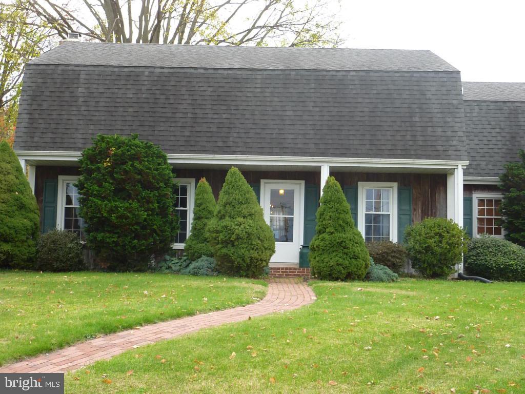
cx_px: 262
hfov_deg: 35.5
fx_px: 819
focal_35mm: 54
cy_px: 197
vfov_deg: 27.0
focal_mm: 6.1
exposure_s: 1/60
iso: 80
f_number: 3.6
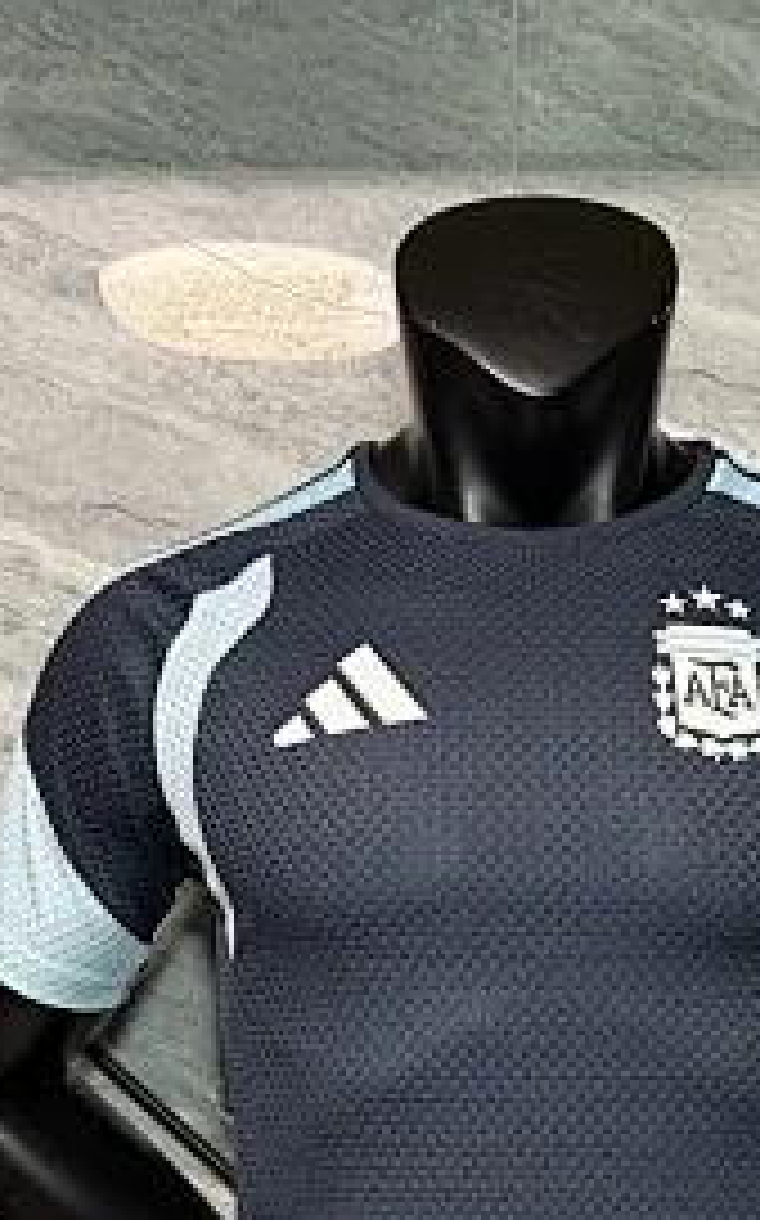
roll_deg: -0.7
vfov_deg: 41.0
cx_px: 524
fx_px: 1560
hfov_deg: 27.2
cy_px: 963
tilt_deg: -0.9
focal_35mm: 47
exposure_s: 1/50
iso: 200
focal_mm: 6.76
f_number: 1.78
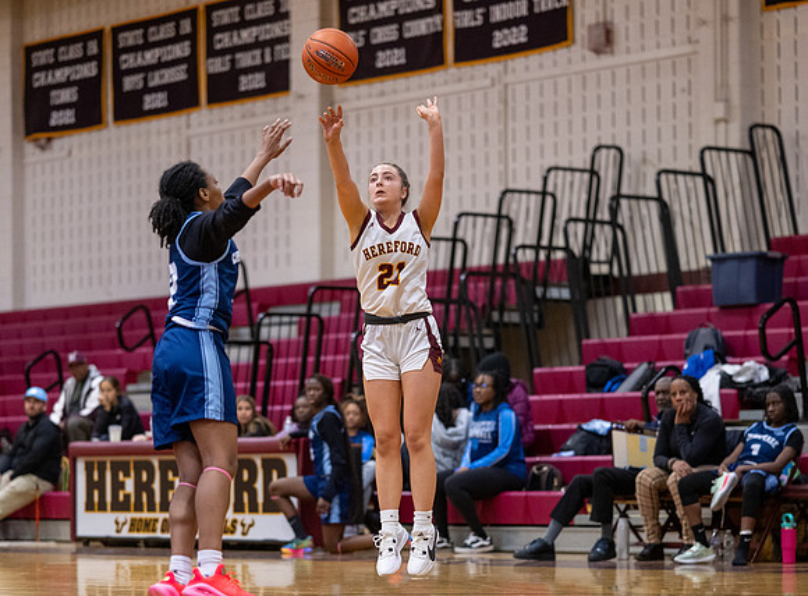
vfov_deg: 12.1
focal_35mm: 121
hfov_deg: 16.4
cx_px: 404
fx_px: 2800
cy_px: 395
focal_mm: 85
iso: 2500
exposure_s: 1/1250
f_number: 1.8
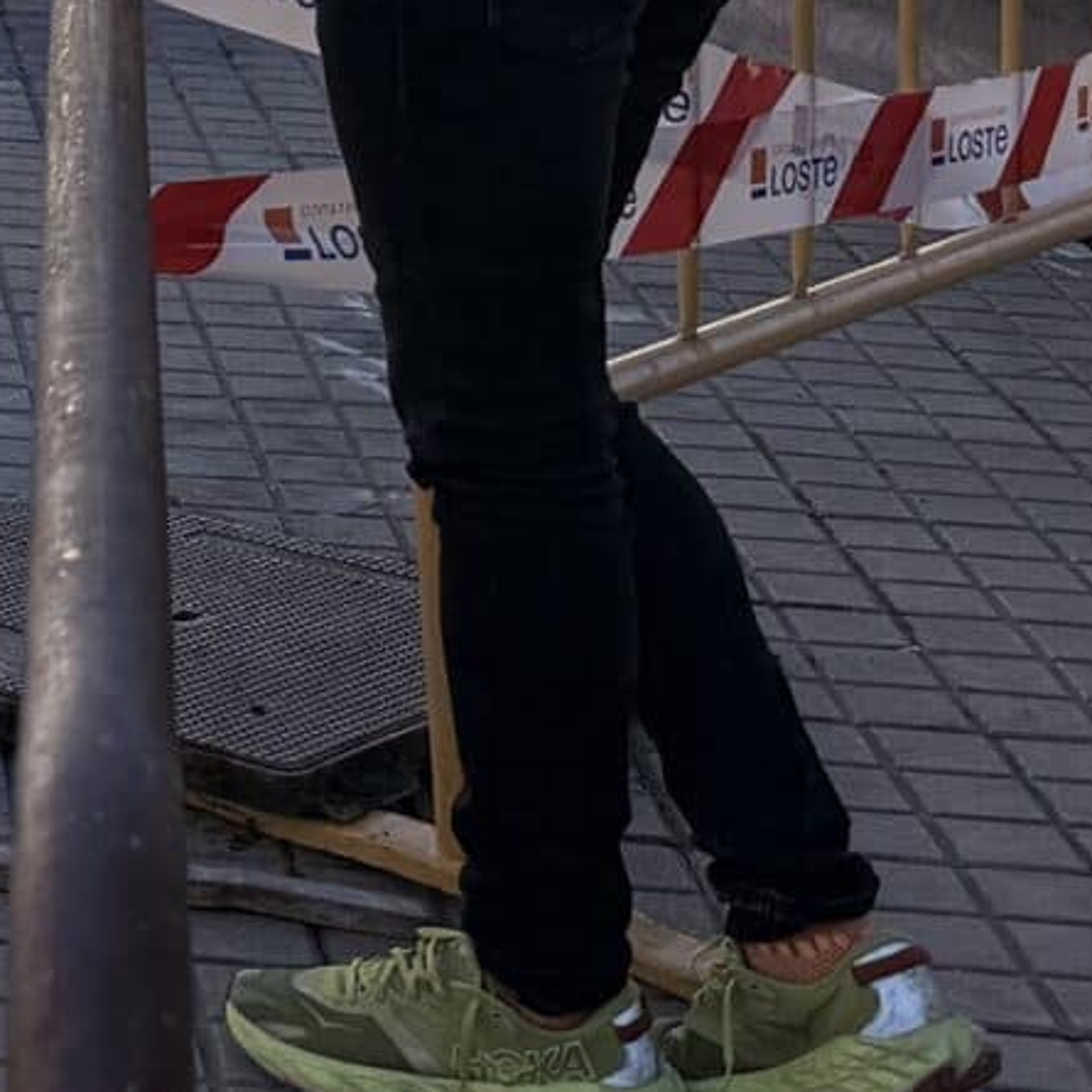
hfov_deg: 12.3
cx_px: -1247
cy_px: -562
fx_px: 4354
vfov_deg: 13.4
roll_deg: -1.5
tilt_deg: -5.5
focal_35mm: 122
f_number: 1.78
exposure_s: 1/4167
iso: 80
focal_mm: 6.76
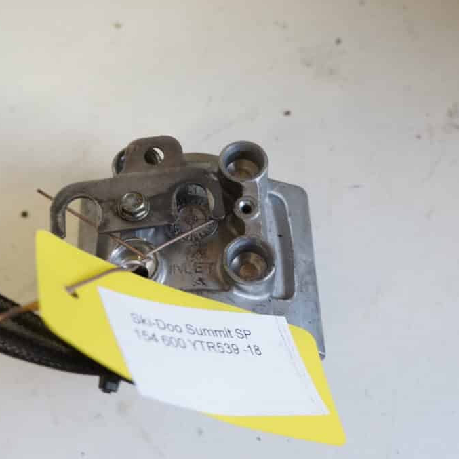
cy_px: 230
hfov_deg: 45.3
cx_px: 229
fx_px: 550
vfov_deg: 45.3
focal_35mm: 37
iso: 800
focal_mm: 19
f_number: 4
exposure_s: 1/60
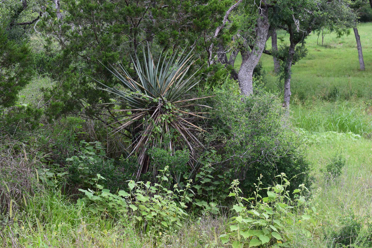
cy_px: 124
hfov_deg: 33.4
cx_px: 186
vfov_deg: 22.6
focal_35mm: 60
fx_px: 620
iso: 400
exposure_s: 1/125
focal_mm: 40
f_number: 9
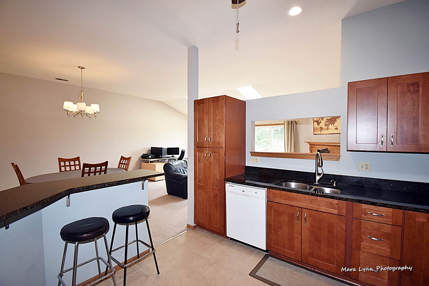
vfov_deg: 77.3
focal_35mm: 15
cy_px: 143
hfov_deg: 100.4
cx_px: 214
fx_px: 179
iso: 800
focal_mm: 10
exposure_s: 1/90
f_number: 4.8
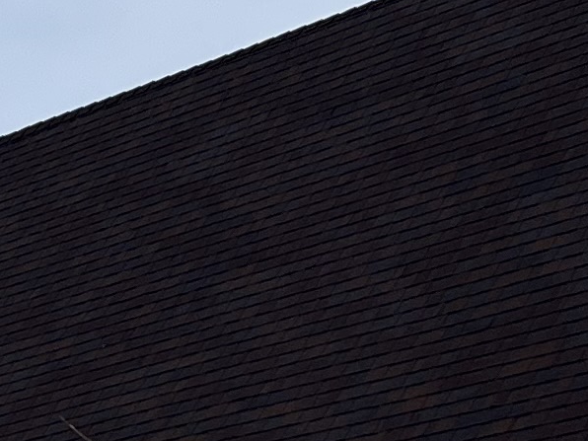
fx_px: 2990
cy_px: 725
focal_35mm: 176
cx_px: 15
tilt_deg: +5.4
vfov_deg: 8.2
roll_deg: +0.0
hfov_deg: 11.1
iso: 50
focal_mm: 5.1
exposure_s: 1/5848
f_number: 1.6
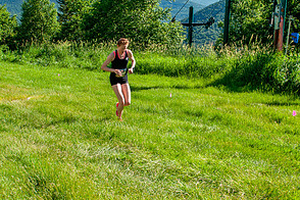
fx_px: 458
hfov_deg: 36.2
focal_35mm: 55
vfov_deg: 24.6
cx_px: 149
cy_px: 101
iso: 200
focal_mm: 24
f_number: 8
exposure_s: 1/400
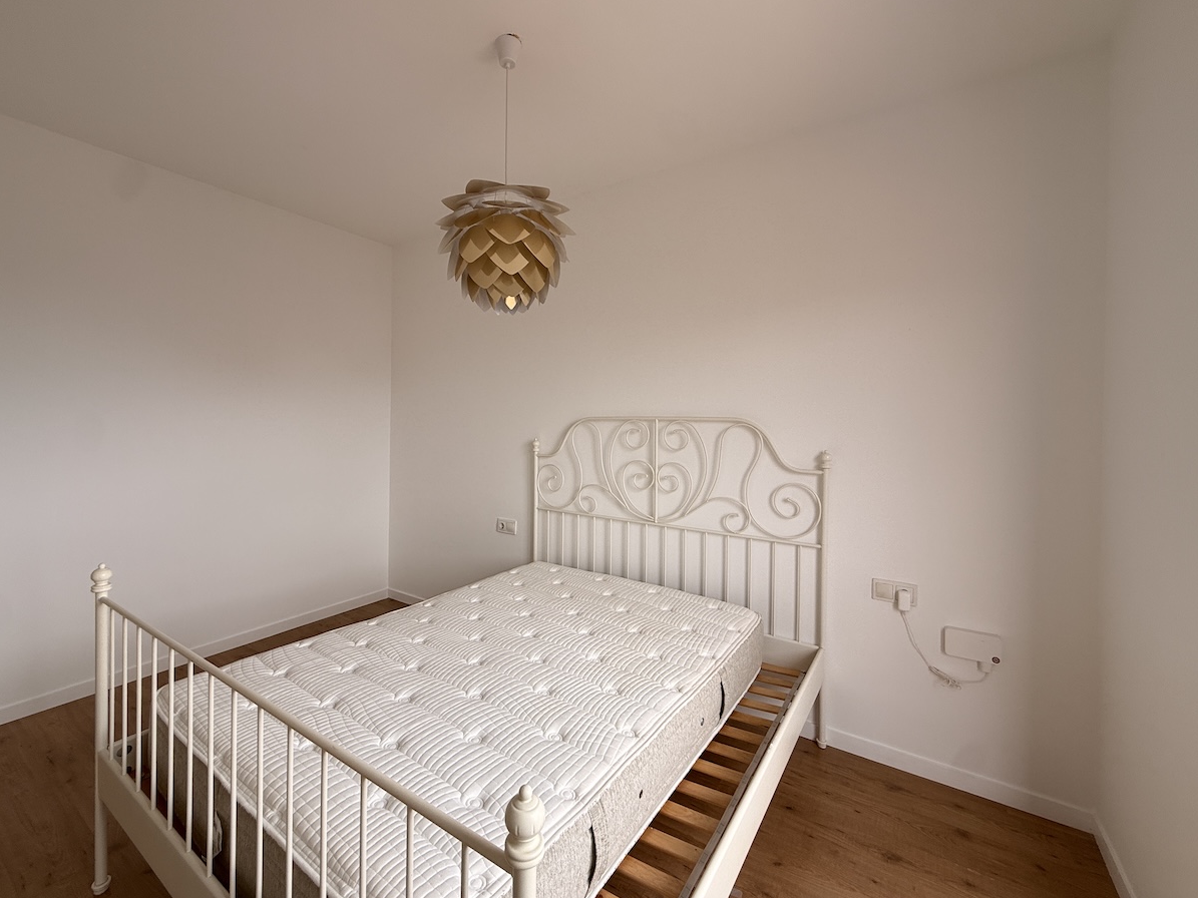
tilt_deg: -0.8
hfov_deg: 98.1
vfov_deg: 81.7
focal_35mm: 15
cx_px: 575
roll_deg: -0.3
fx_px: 519
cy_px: 426
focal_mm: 2.22
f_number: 2.2
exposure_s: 1/323
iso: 50
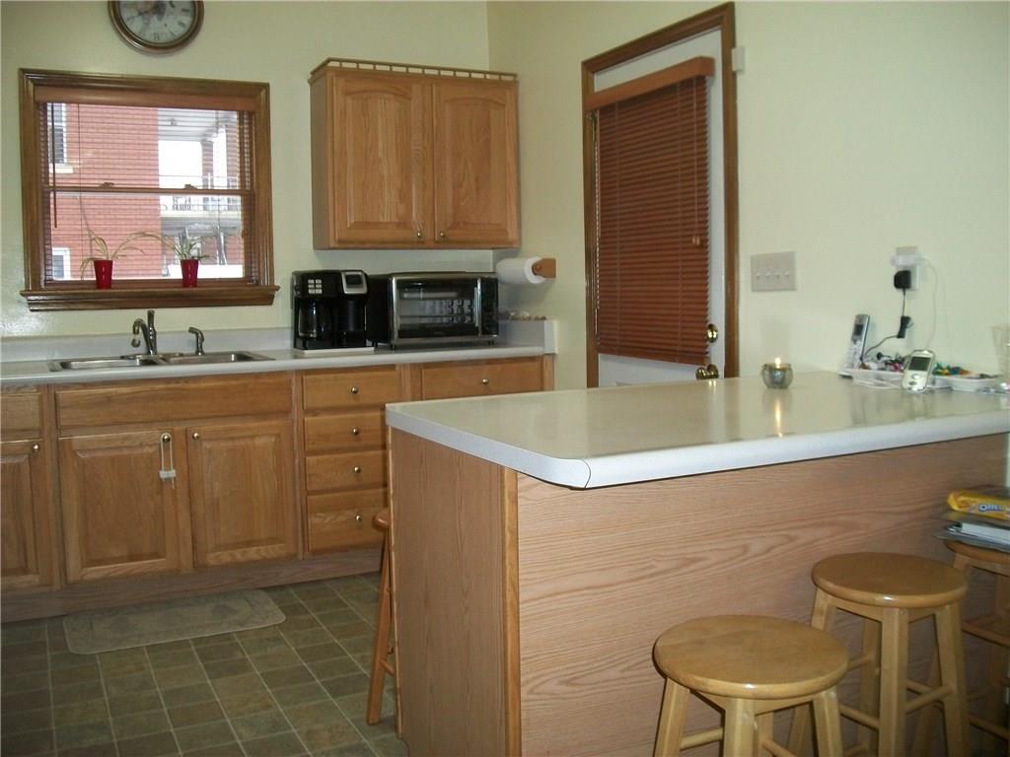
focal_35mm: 32
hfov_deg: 56.8
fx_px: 934
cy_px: 378
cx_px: 505
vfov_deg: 44.2
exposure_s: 1/30
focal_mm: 5.7
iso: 160
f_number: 2.9
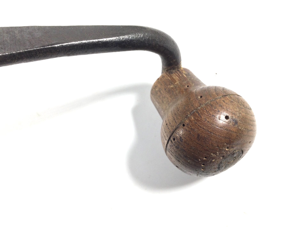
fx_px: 275
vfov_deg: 45.4
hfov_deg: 58.4
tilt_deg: -74.3
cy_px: 115
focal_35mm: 31
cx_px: 154
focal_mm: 3.3
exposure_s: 1/50
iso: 25
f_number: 2.4
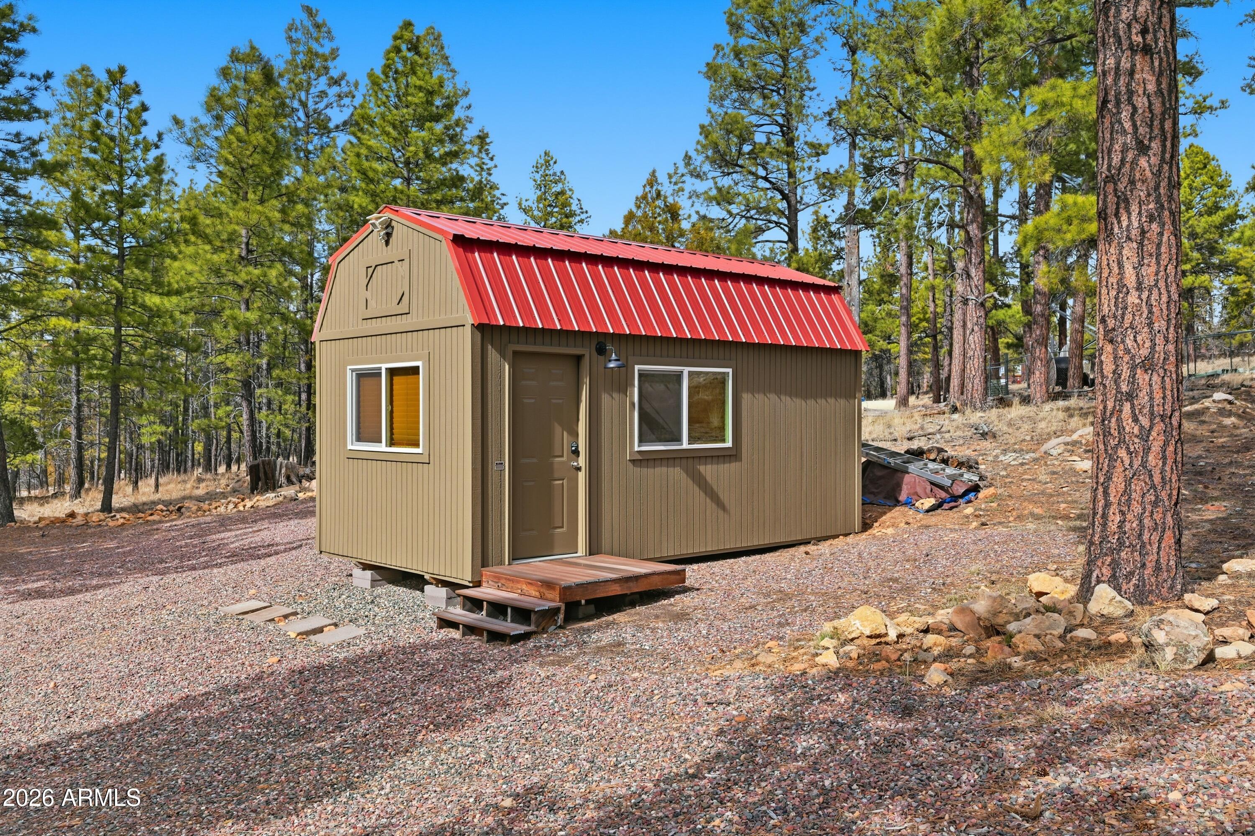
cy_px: 418
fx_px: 1028
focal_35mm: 30
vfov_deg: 44.3
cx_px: 628
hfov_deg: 62.8
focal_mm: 29.5
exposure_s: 1/2500
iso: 250
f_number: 9
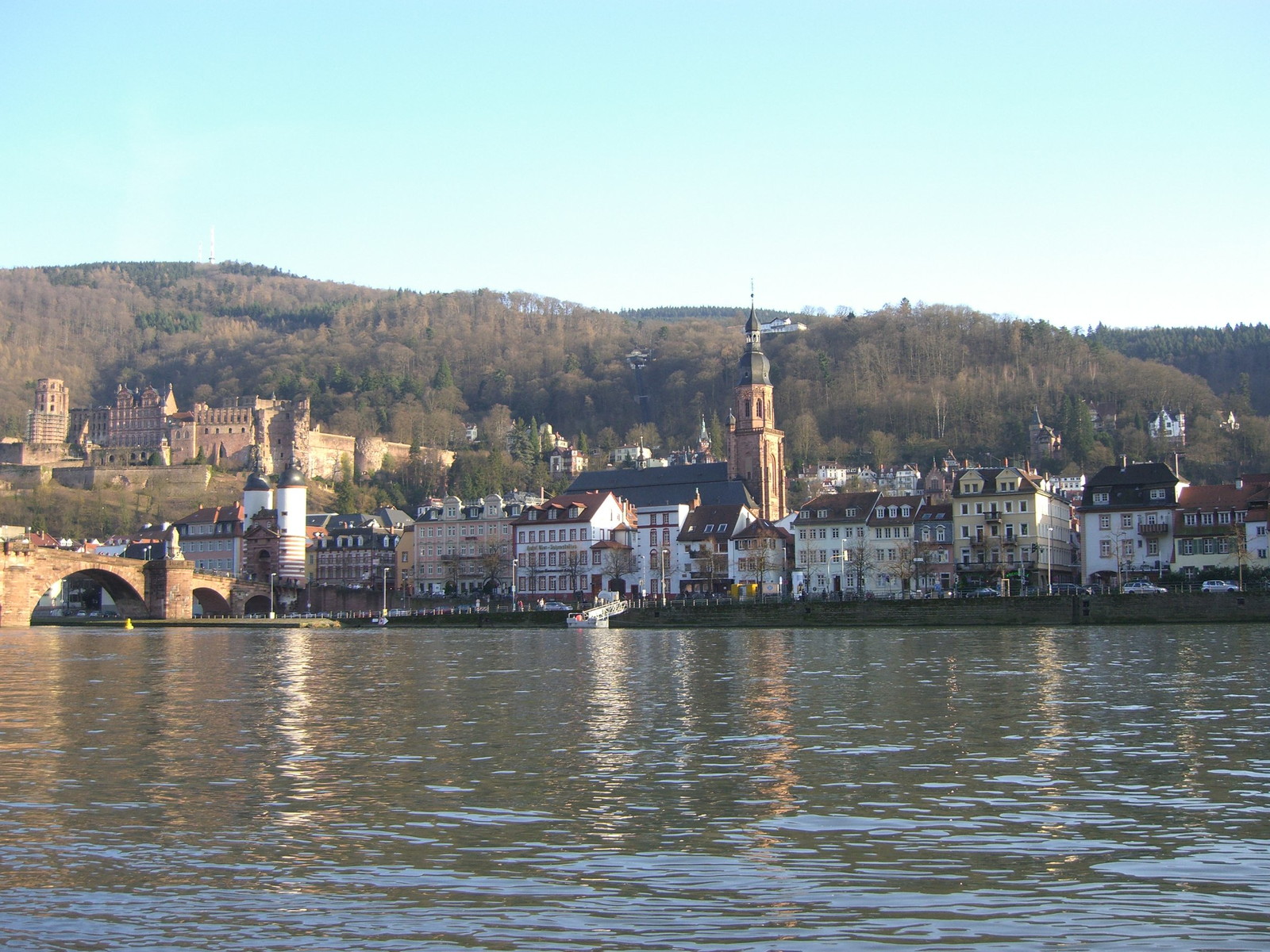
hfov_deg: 49.0
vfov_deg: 37.7
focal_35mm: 38
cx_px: 635
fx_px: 1394
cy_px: 476
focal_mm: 7.9
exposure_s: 1/200
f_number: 2.8
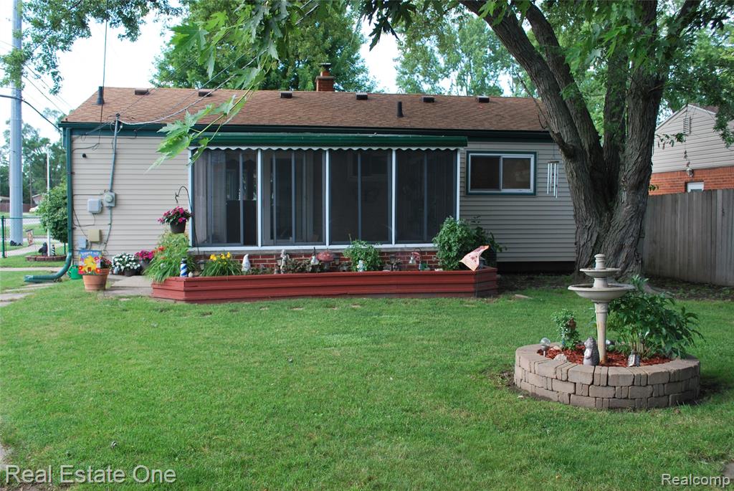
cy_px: 246
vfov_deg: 40.1
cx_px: 367
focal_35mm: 33
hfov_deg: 57.2
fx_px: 673
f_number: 5.6
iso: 180
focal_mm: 22
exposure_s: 1/125
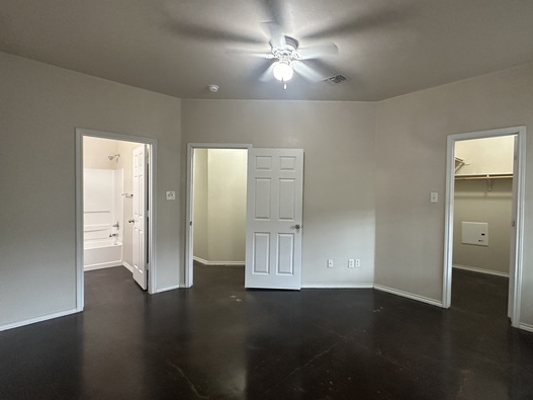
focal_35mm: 17
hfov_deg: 90.5
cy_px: 198
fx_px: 262
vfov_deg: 74.7
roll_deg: -0.7
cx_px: 304
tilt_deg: -0.3
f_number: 2.2
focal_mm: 2.22
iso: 400
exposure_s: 1/60
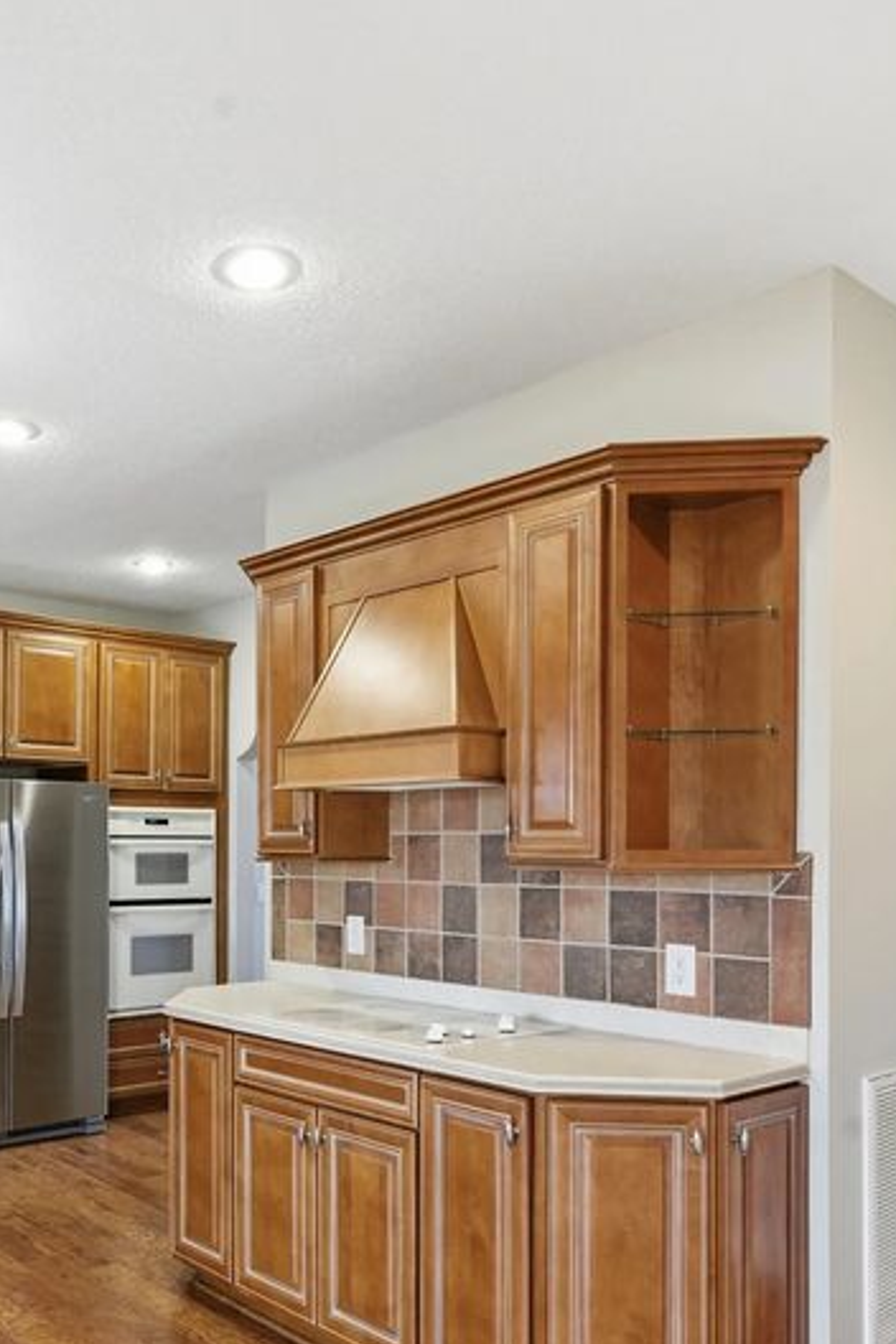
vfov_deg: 59.5
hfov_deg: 41.6
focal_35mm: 31
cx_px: 277
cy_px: 843
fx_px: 1157
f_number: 8
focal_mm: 16
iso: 400
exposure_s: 1/25
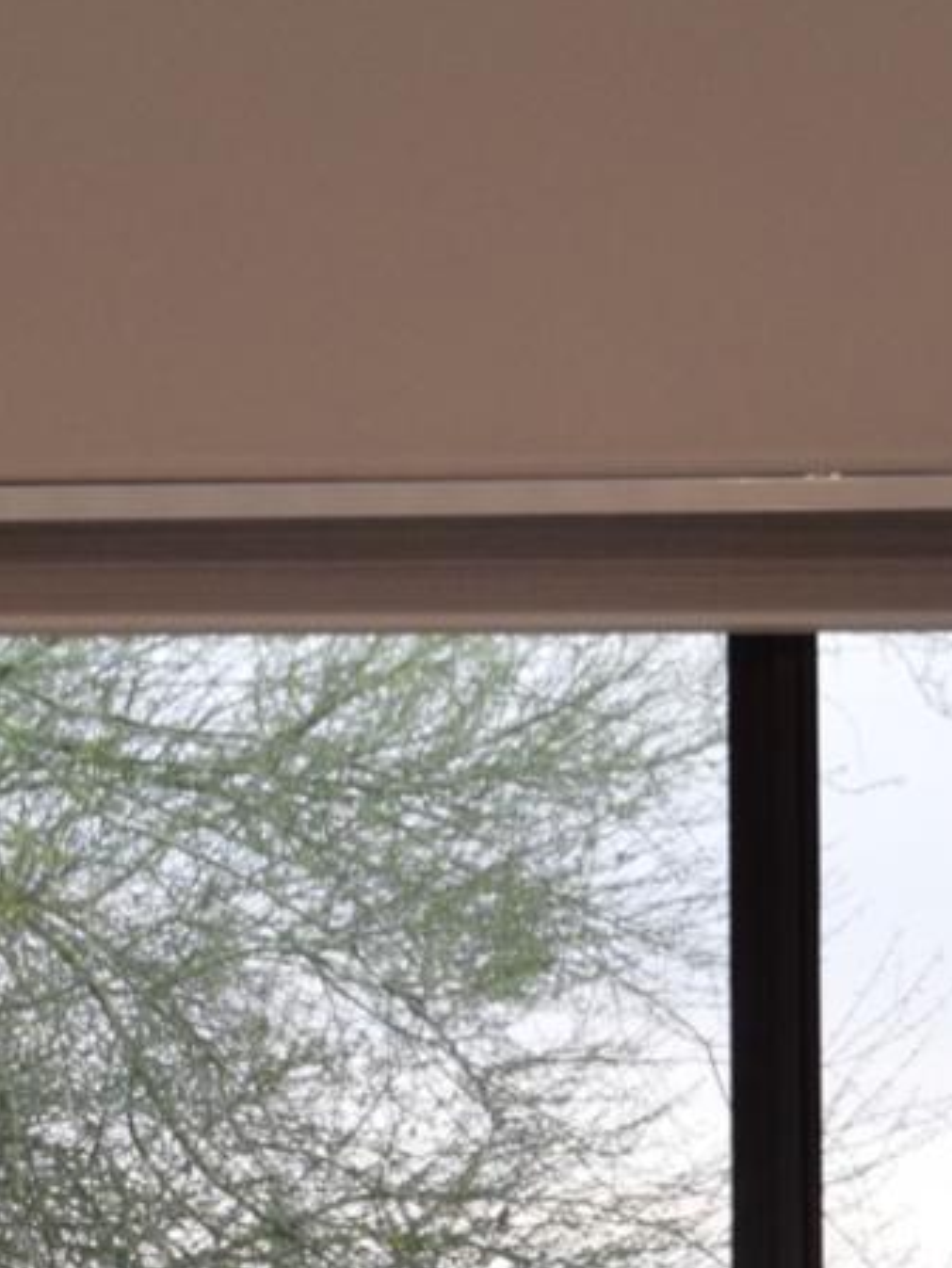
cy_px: 1452
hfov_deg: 9.6
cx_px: 702
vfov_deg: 12.6
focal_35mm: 154
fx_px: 5644
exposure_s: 1/100
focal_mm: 24
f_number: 5
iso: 800
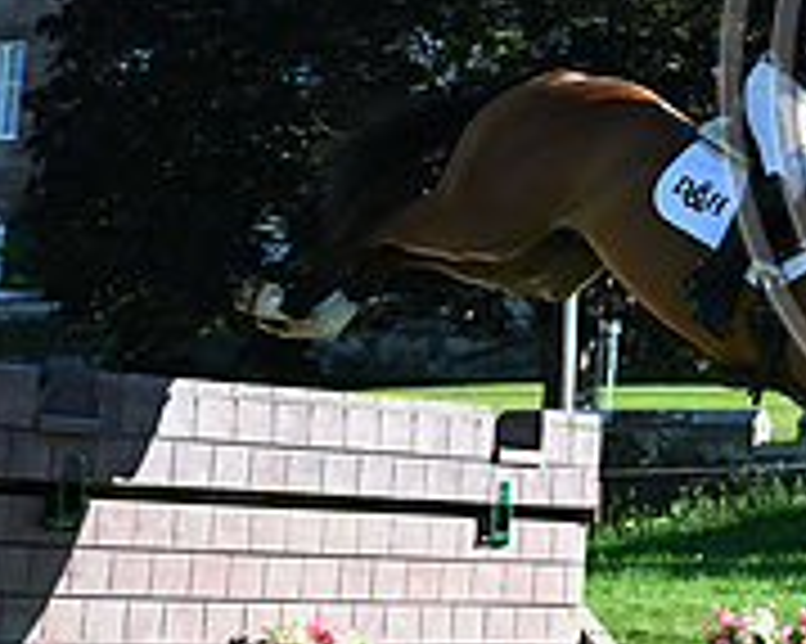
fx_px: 4363
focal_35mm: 183
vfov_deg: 8.4
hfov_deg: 10.3
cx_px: 1135
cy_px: 20
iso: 320
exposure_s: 1/1250
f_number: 4
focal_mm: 60
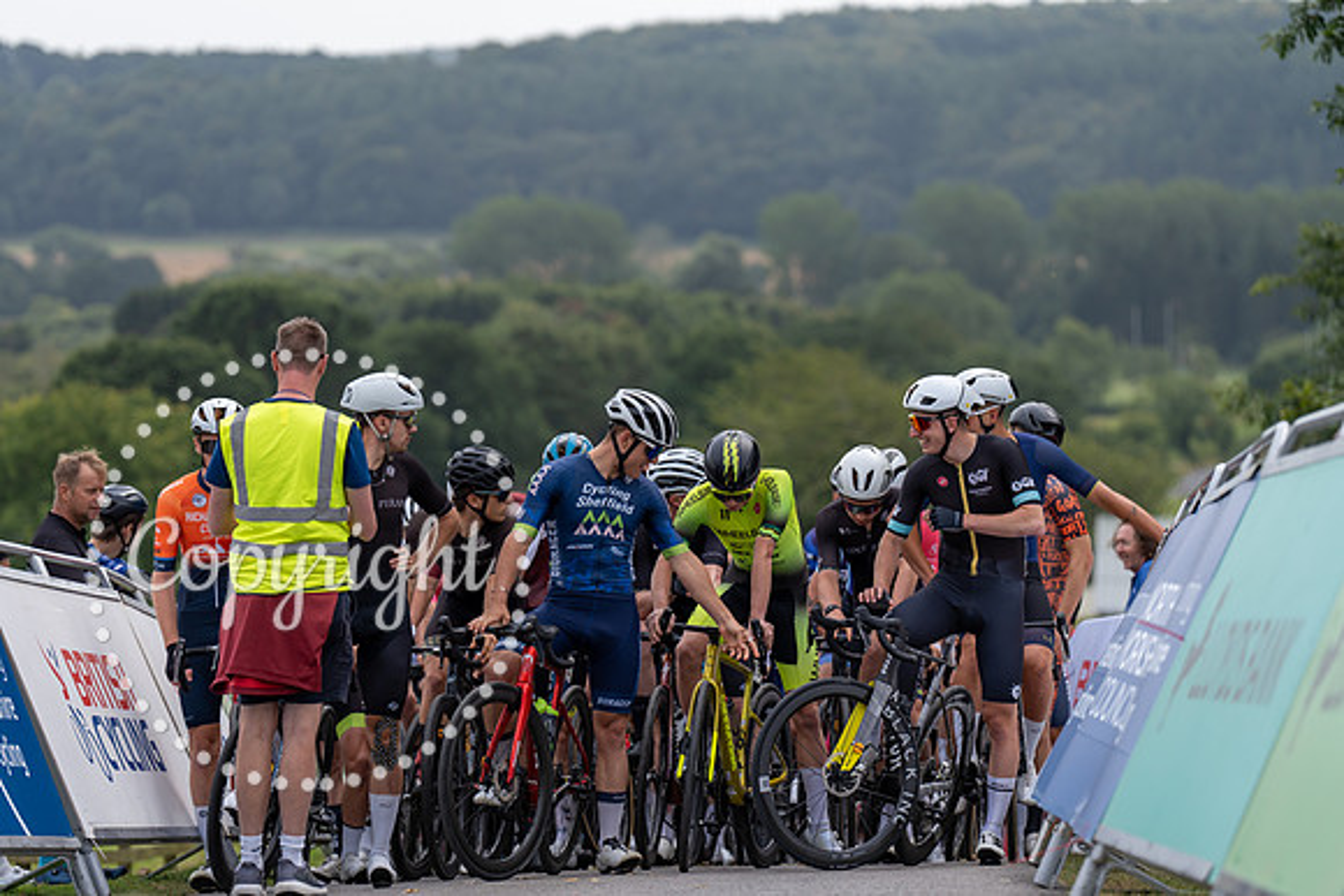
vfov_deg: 7.9
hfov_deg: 11.7
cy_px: 448
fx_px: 6535
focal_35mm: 175
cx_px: 672
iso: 100
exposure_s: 1/800
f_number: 3.5
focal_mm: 175
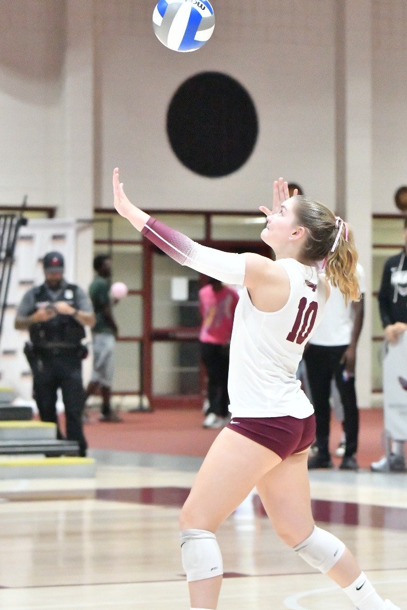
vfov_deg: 11.2
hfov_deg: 7.5
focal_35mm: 183
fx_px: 3103
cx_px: 286
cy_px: 347
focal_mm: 125
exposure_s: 1/640
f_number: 5
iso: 25600
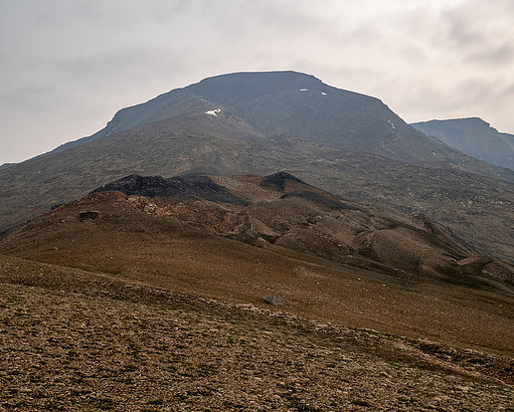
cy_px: 214
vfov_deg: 32.8
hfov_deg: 40.3
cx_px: 271
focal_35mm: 46
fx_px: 700
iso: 200
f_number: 8
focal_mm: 21
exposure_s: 1/320
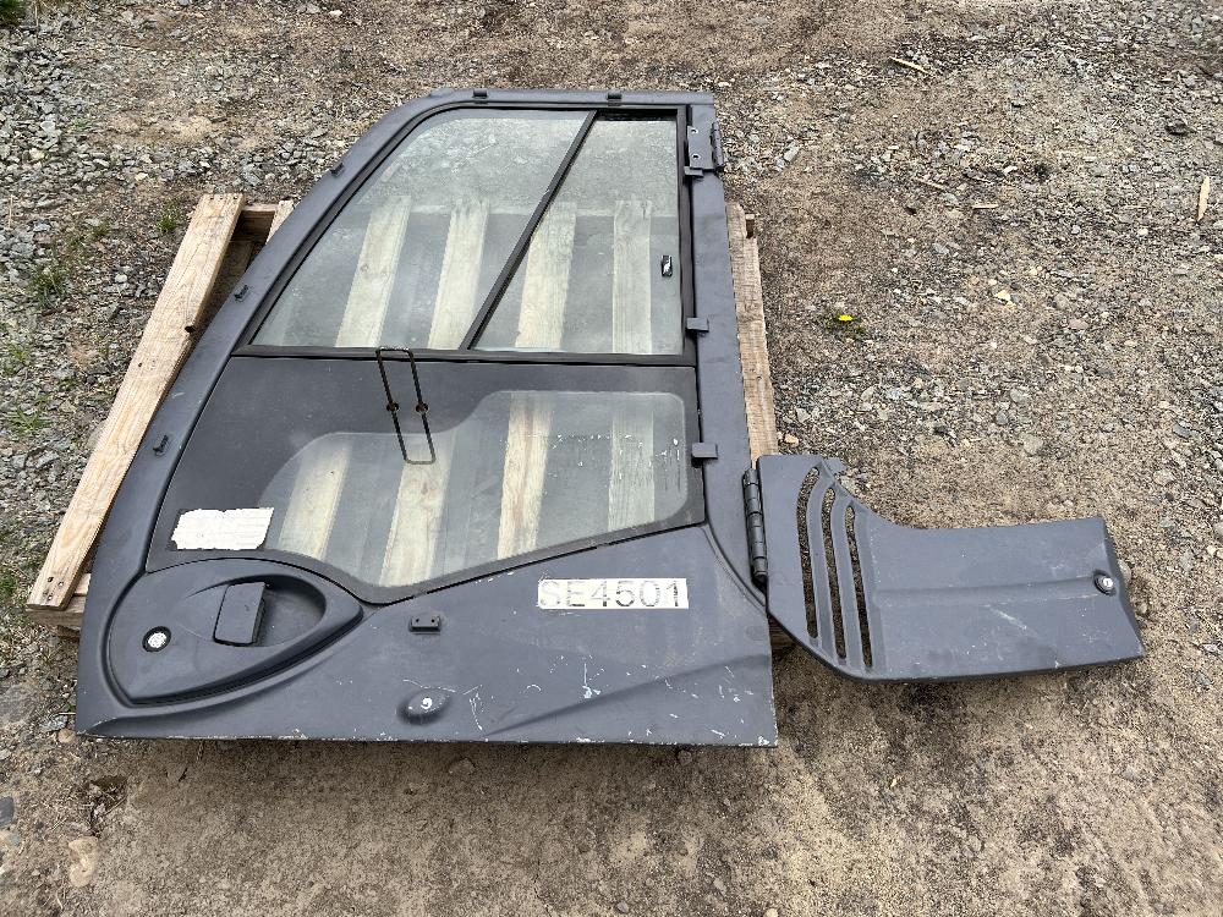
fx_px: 919
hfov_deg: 67.3
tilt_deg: -52.3
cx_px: 612
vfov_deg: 53.1
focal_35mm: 26
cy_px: 458
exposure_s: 1/909
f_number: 1.5
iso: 50
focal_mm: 5.7
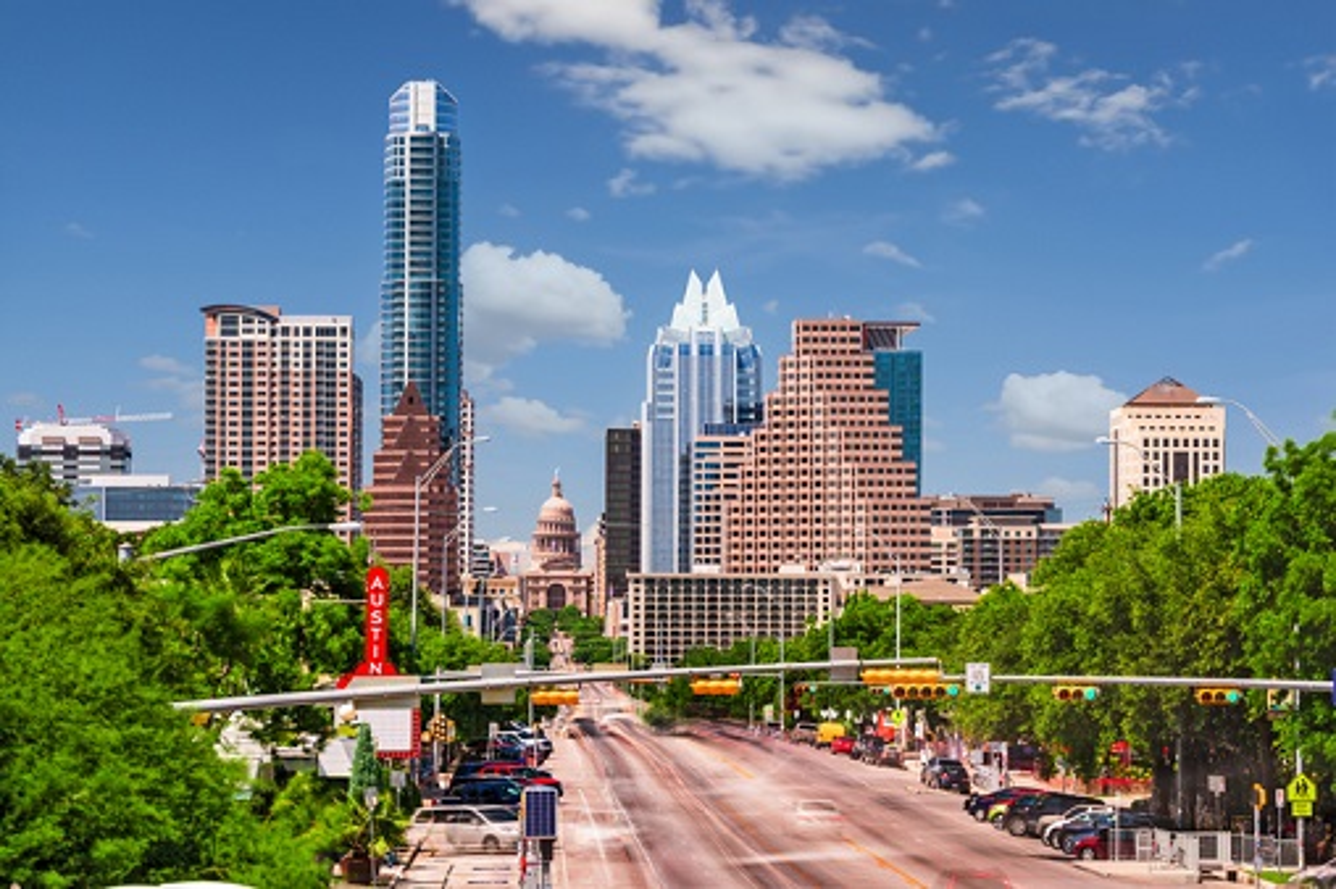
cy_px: 444
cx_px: 668
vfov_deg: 11.0
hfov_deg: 16.4
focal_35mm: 125
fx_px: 4636
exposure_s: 60
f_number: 11
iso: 64
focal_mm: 125
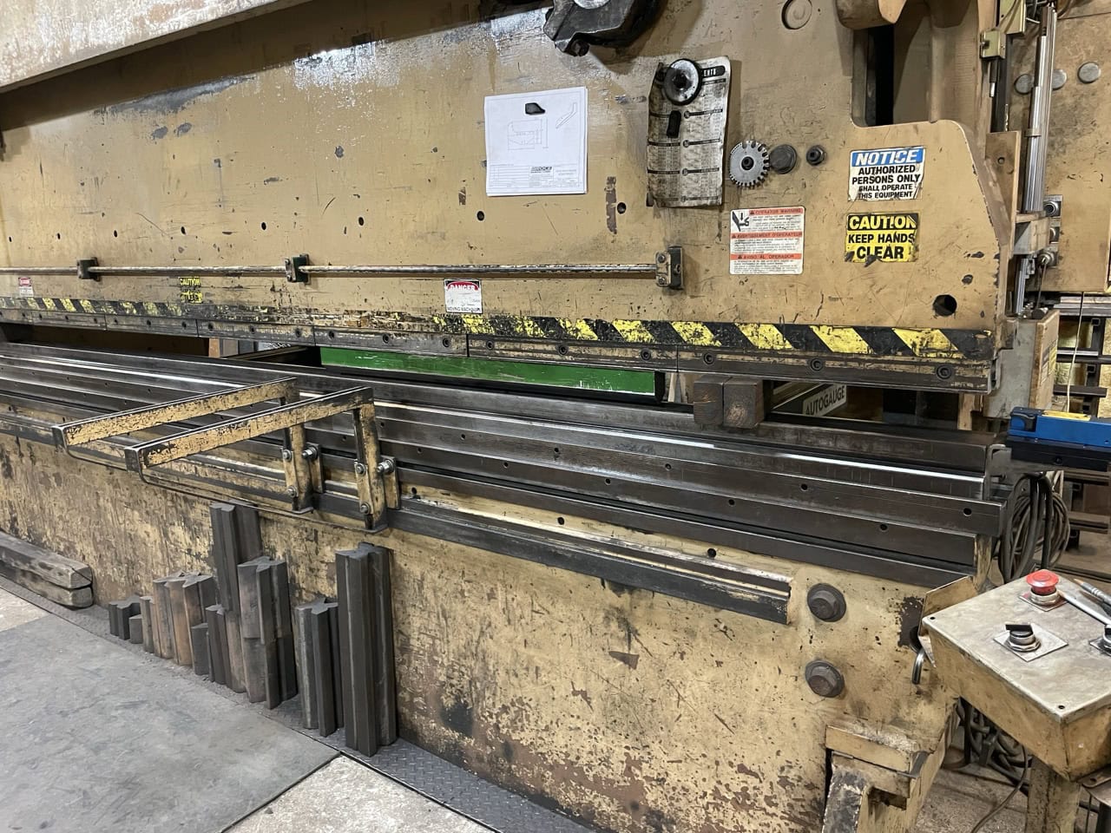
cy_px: 416
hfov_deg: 67.3
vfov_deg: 53.1
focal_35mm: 26
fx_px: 834
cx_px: 556
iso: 500
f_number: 1.6
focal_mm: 4.2
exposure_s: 1/40
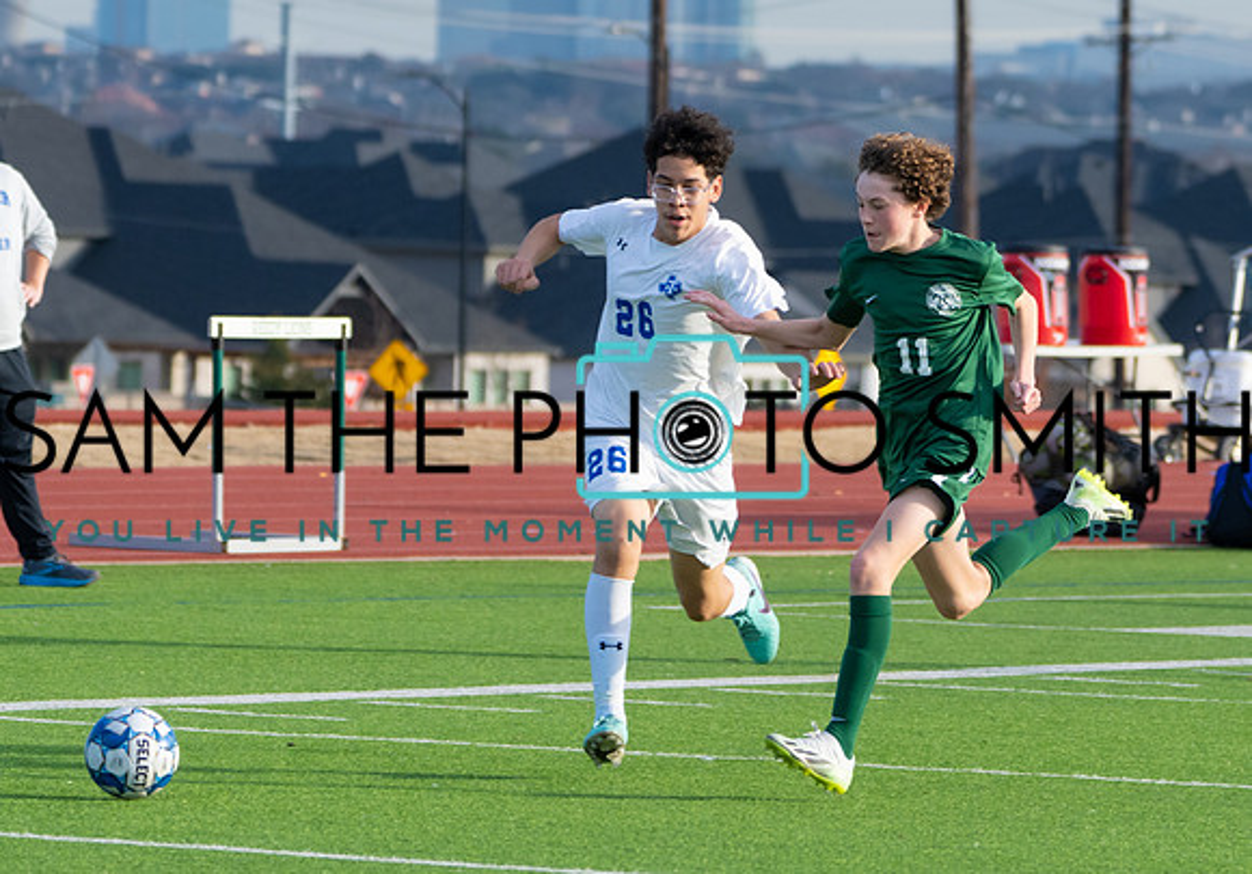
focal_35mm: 322
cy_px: 454
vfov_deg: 4.4
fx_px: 11364
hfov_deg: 6.3
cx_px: 912
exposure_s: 1/1250
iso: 500
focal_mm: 156
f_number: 5
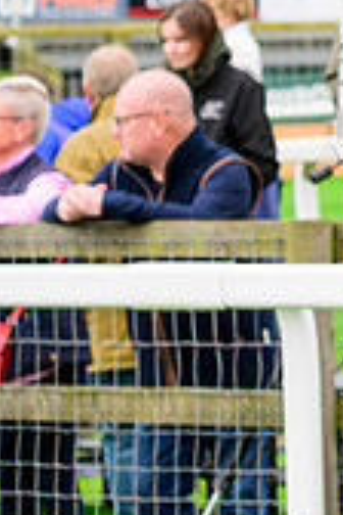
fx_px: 4930
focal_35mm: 345
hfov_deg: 3.9
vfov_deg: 6.0
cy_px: 23
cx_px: 833
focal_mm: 100
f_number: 5.6
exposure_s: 1/500
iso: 1000
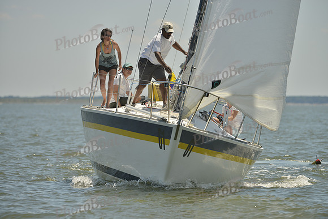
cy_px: 110
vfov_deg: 4.9
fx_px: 2552
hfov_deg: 7.4
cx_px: 164
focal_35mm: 280
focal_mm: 280
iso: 200
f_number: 5.6
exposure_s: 1/1600
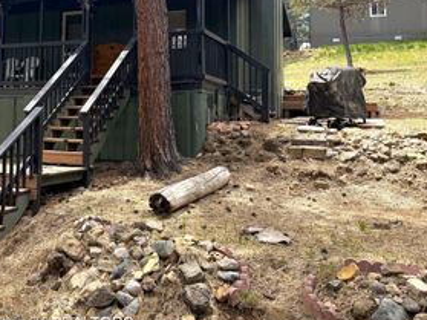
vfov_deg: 32.6
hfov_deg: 42.3
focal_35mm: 43
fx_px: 530
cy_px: 62
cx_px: 99
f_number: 1.78
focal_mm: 6.76
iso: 100
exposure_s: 1/2169
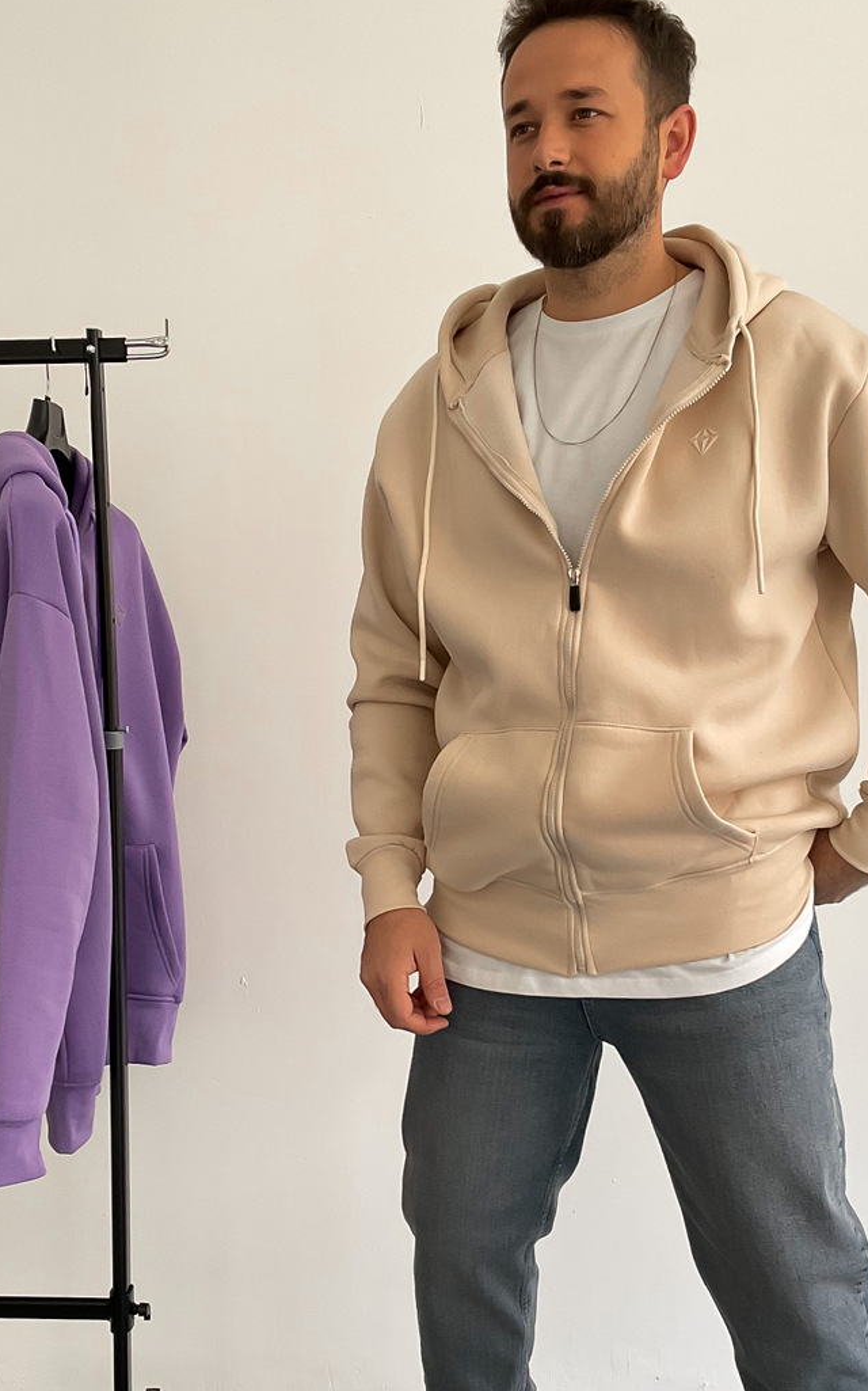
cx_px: 437
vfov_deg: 41.6
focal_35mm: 48
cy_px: 850
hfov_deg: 26.9
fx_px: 1818
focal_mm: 3
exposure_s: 1/120
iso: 64
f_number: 1.8
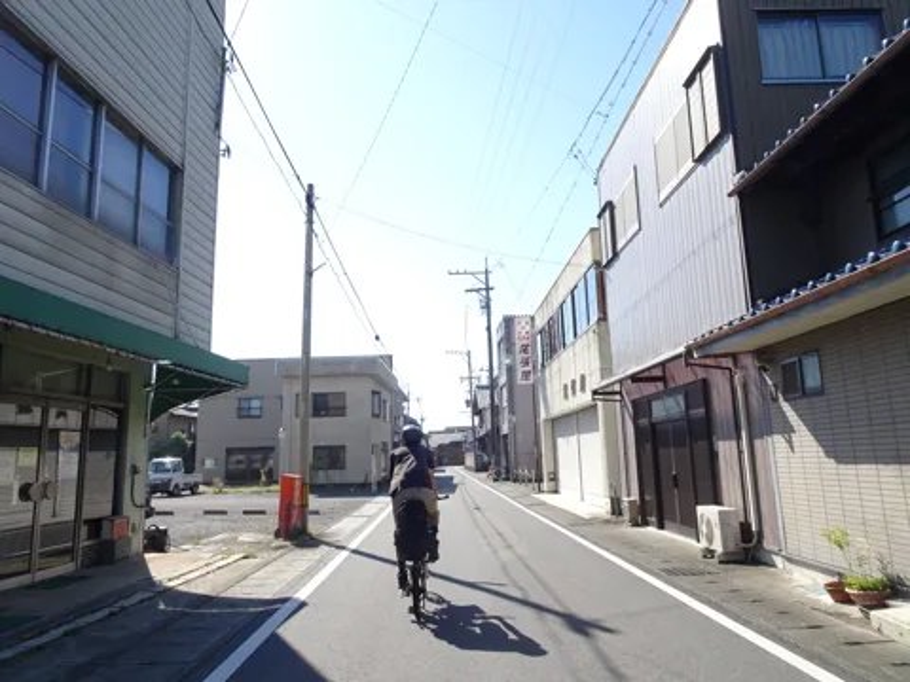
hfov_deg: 71.6
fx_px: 631
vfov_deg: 56.8
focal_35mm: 24
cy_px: 341
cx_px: 455
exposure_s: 1/320
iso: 80
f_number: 4.5
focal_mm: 4.1
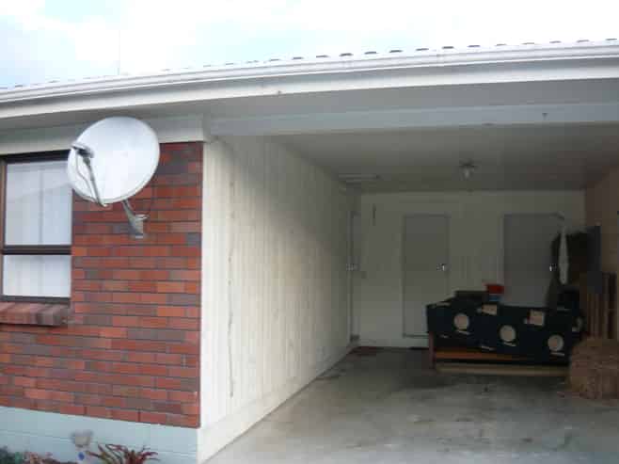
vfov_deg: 42.9
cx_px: 310
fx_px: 590
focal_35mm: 33
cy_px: 232
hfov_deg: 55.4
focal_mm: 5.5
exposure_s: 1/30
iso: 125
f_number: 2.8
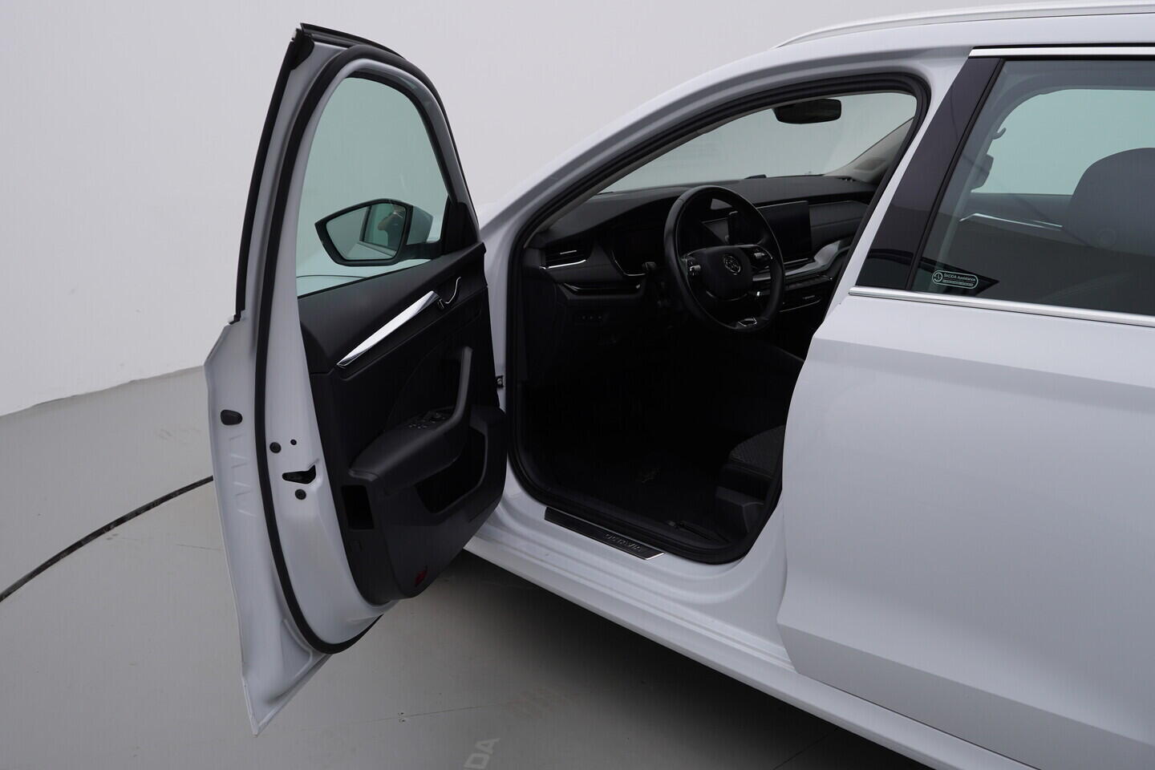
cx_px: 578
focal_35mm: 36
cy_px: 385
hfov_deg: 53.1
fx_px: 1155
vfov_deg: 36.9
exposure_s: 1/100
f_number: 4.5
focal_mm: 24
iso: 125
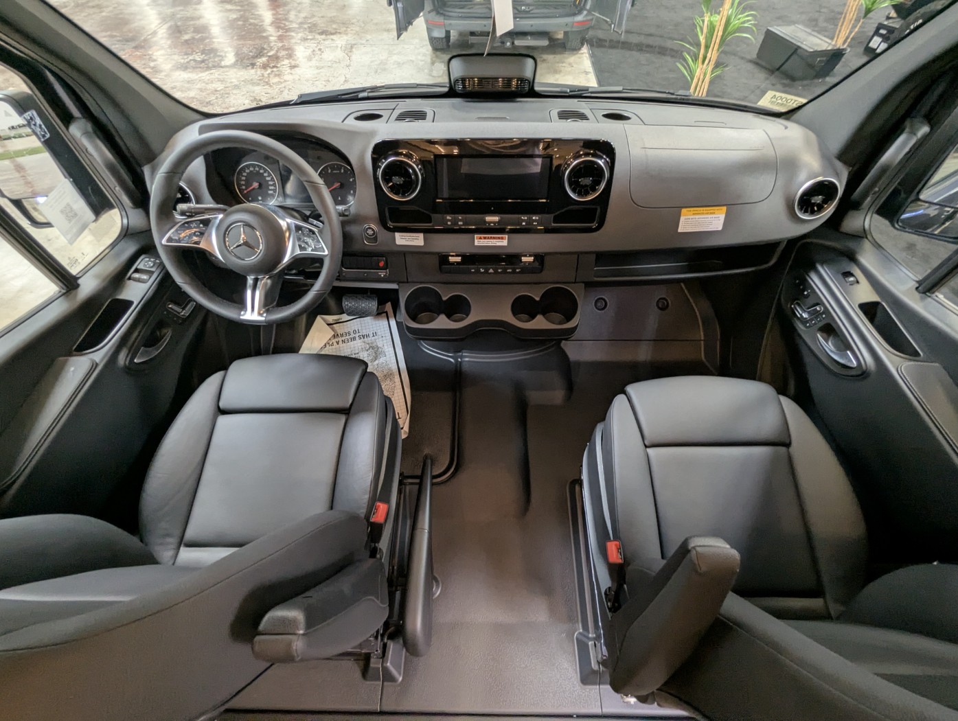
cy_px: 360
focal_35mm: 16
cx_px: 479
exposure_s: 1/28.6
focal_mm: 2.35
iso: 175
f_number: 2.2
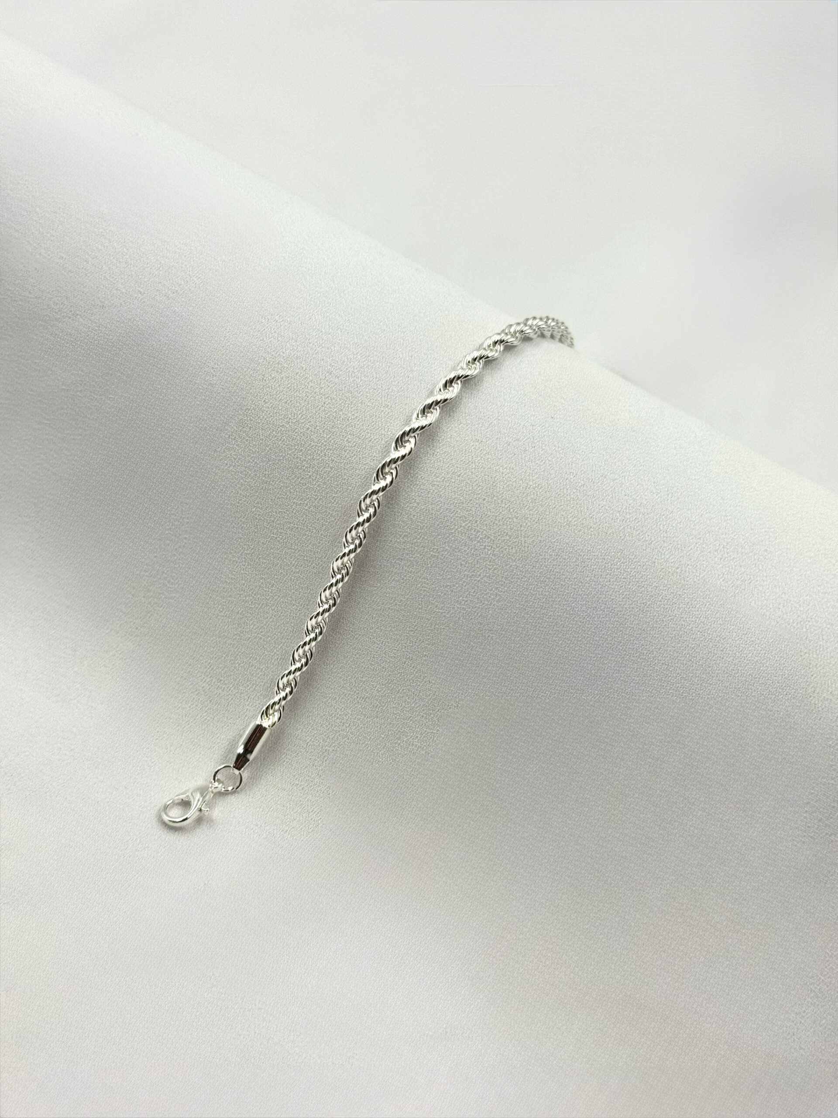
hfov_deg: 30.3
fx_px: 1549
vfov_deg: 39.7
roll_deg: -13.2
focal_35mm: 48
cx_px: 419
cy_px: 559
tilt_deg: -44.7
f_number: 1.78
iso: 64
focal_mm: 6.76
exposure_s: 1/980
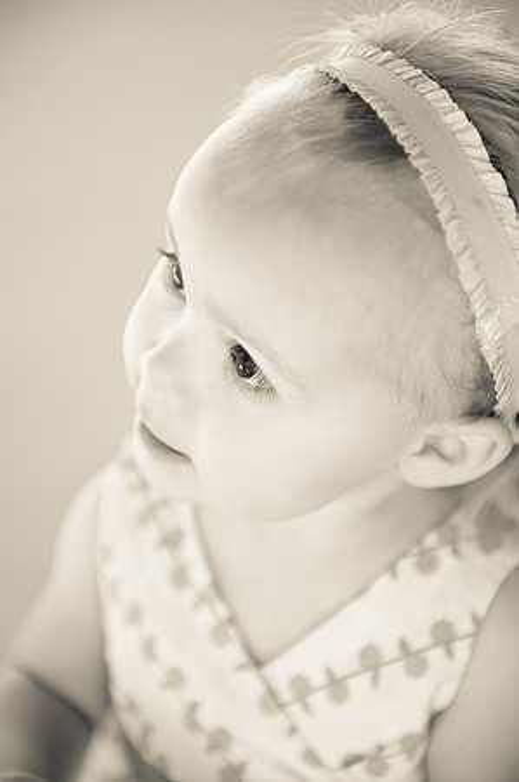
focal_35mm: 70
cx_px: 260
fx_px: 1517
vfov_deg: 28.9
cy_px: 391
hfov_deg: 19.4
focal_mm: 70
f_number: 2.8
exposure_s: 1/640
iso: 400
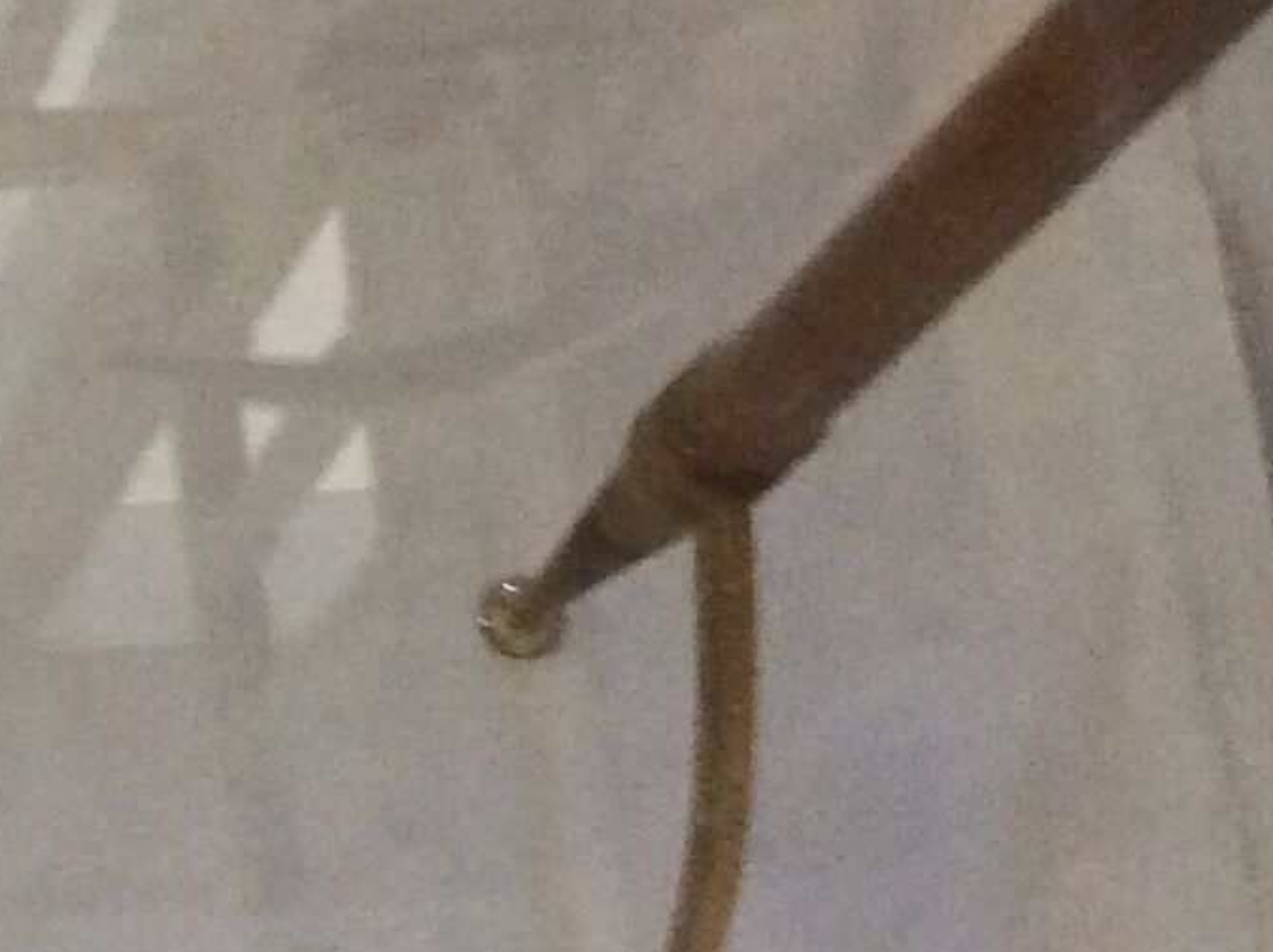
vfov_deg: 12.0
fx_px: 4518
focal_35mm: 123
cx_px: -527
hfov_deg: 15.1
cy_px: 705
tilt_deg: -75.8
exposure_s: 1/20
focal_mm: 3.3
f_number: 2.4
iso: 250
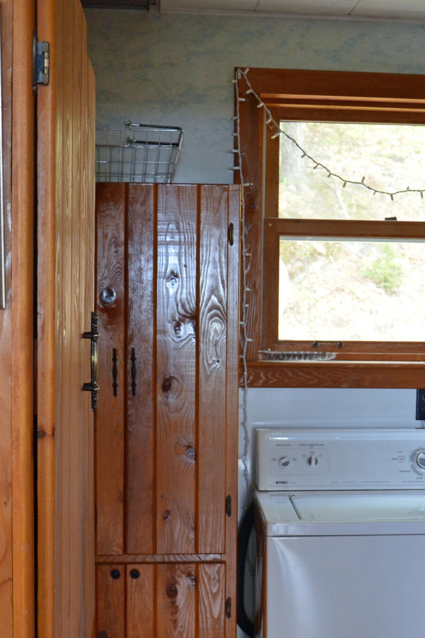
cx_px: 310
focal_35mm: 69
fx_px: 1223
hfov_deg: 19.6
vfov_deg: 29.0
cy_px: 432
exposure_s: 1/60
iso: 800
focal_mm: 21
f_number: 4
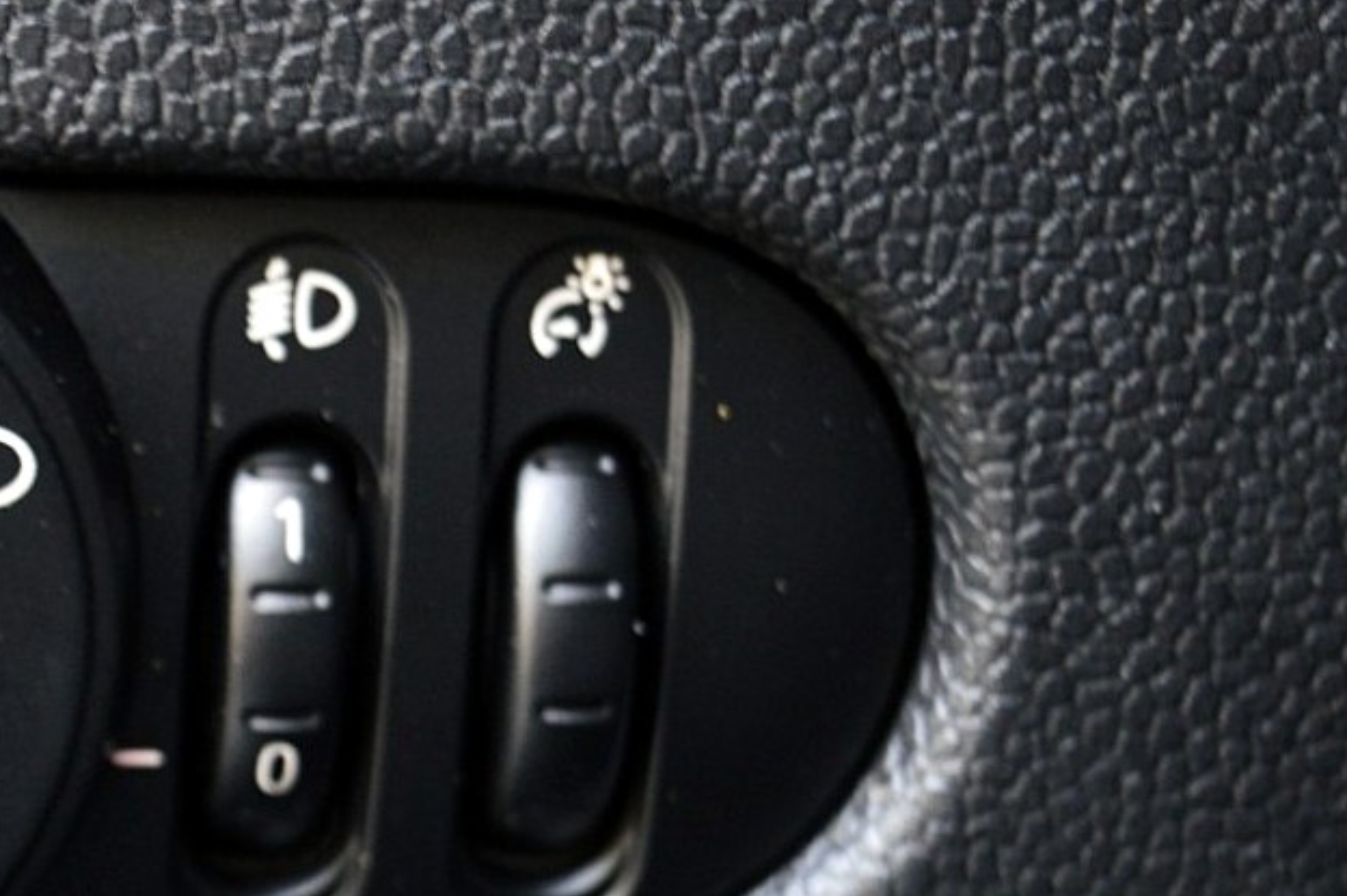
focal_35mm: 164
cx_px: -330
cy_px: 546
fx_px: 6131
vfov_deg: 8.4
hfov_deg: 12.2
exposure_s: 1/30
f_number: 5
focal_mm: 42
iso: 800
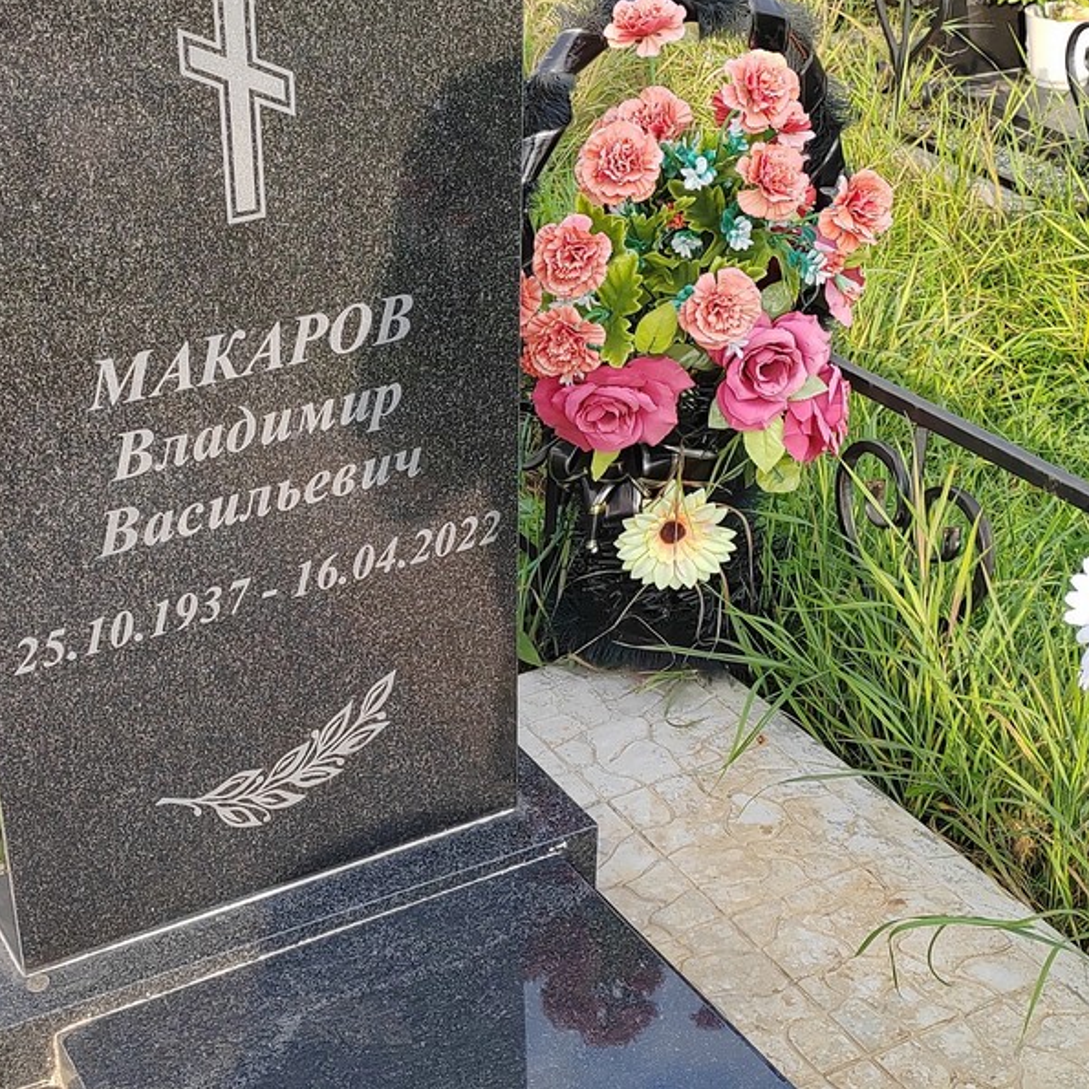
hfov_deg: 29.8
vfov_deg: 30.0
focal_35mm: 57
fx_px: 2029
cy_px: 542
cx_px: 362
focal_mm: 5.52
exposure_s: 1/480
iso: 100
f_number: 1.9
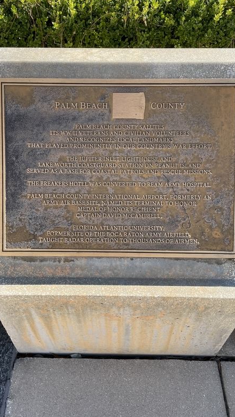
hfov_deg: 40.2
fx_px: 321
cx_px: 107
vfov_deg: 66.0
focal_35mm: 29
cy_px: 207
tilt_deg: -47.9
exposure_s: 1/785
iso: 32
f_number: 1.6
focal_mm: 4.2
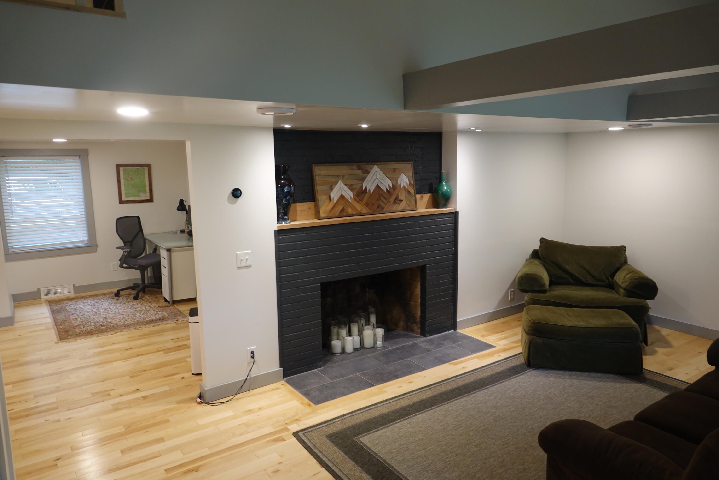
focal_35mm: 24
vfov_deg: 53.1
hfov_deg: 73.7
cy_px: 240
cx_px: 360
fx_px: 479
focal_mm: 8.93
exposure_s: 1/30
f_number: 2.5
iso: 250
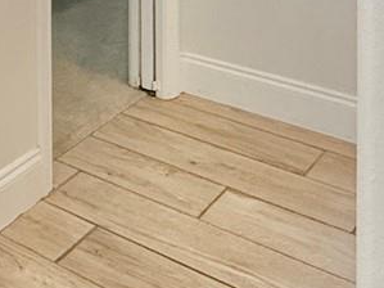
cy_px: -248
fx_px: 832
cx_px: -190
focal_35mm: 75
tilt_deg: -0.1
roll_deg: +0.6
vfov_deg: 16.2
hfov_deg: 21.7
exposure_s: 1/120
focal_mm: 2.22
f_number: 2.2
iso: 160
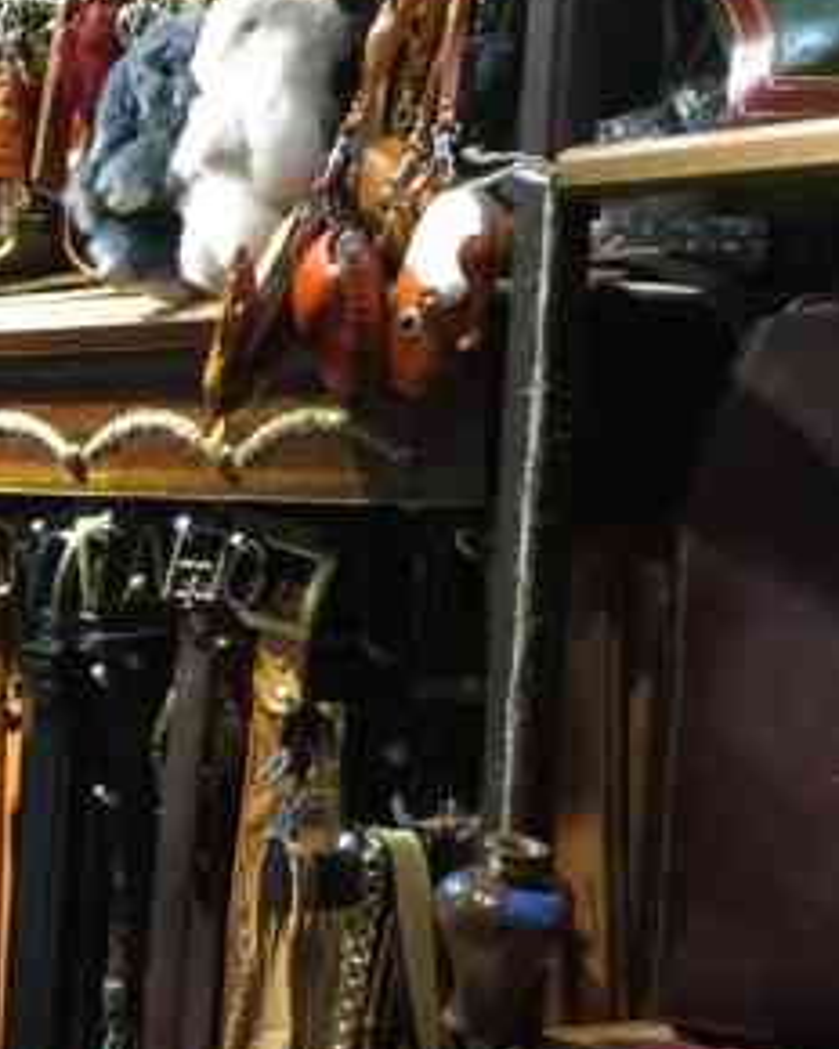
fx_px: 2825
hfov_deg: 15.6
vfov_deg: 20.9
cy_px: 765
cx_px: -420
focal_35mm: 91
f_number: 2.2
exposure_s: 1/17
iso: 80
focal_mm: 4.15
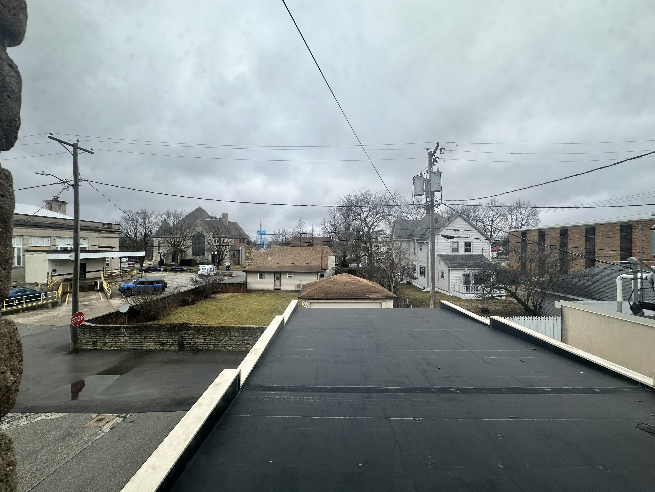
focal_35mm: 14
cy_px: 246
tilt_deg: +0.1
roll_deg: -0.5
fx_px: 265
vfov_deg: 85.7
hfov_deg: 102.1
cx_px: 328
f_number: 2.2
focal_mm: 2.22
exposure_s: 1/868
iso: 40
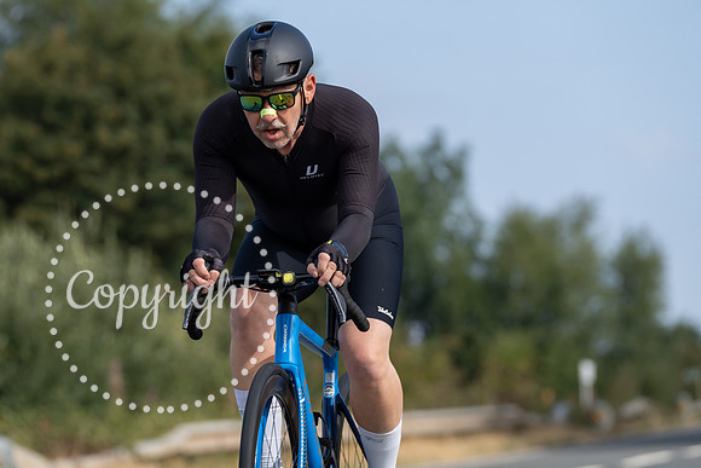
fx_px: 4506
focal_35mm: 231
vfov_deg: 5.9
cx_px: 301
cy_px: 197
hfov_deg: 8.9
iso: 250
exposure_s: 1/800
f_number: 5
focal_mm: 200
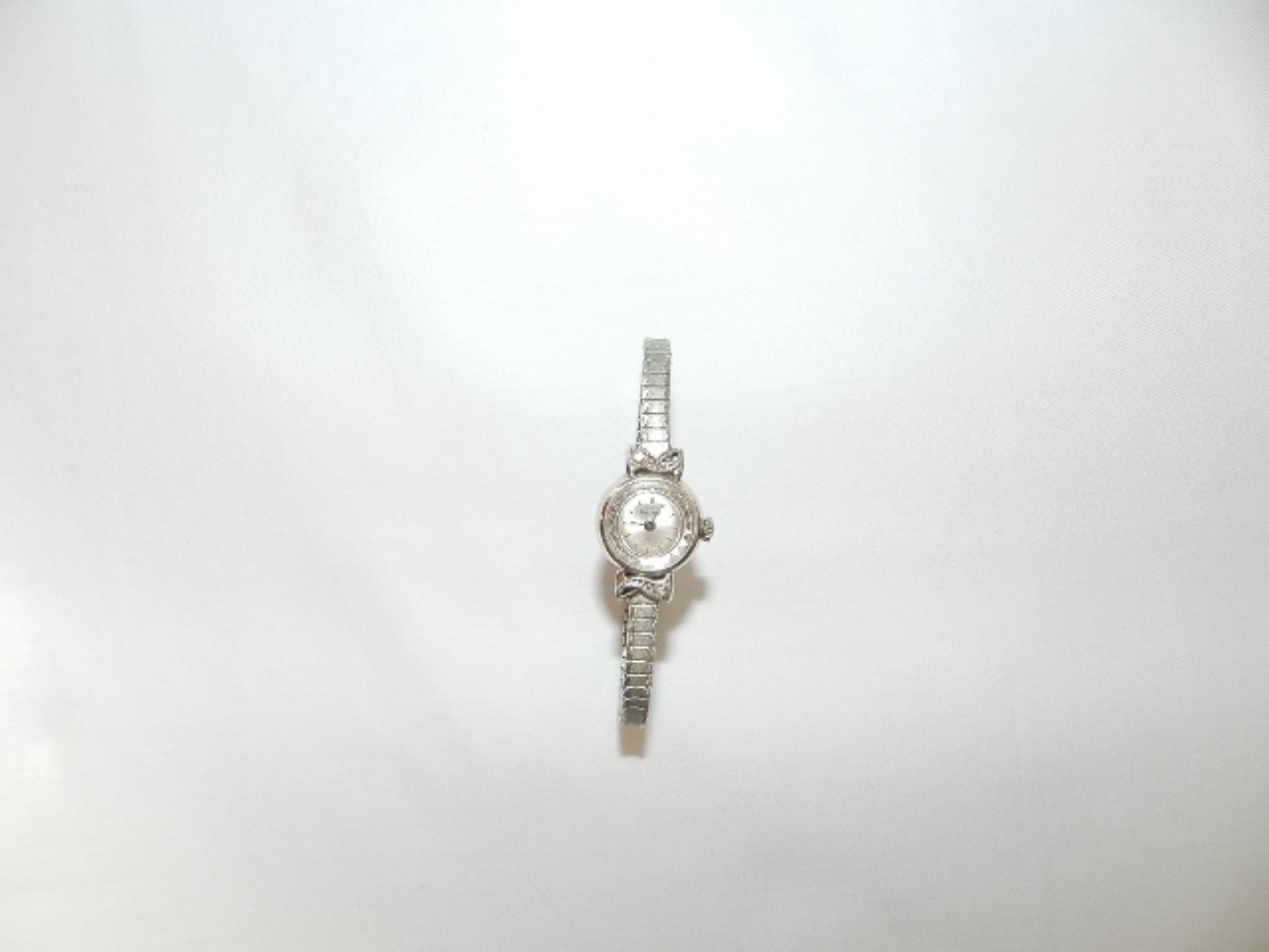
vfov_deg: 58.9
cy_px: 476
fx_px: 843
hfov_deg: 73.9
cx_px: 634
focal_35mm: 23
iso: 250
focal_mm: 4
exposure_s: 1/30
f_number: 3.4
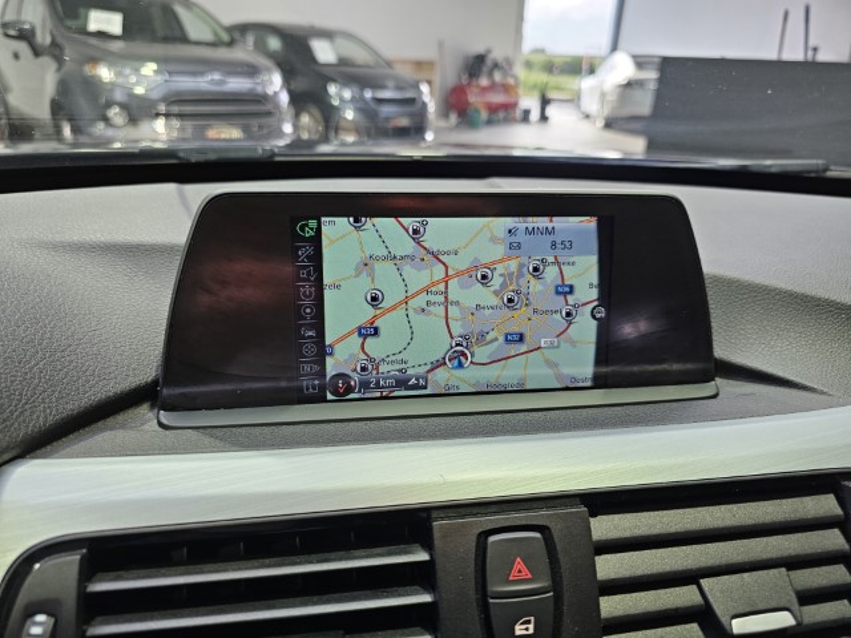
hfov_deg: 73.9
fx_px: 565
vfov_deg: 58.9
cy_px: 319
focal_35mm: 23
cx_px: 426
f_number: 1.7
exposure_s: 1/71
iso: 100
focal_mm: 6.3
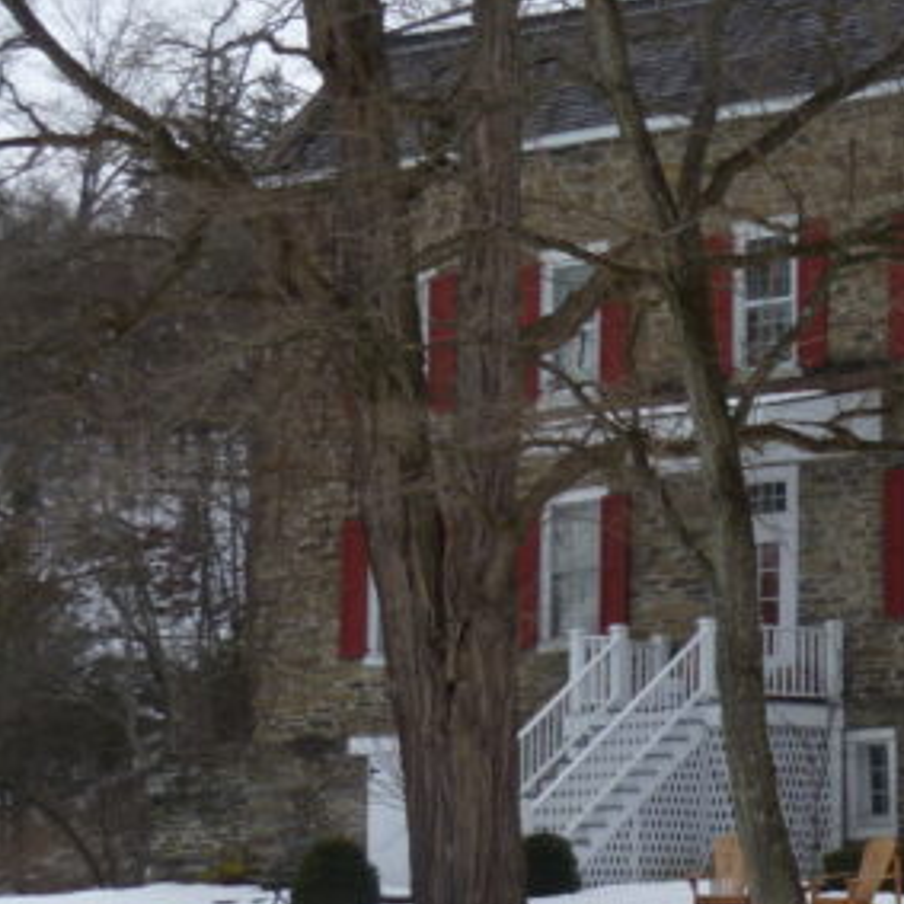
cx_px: 1172
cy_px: 444
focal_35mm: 182
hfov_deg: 9.4
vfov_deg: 9.6
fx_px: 5377
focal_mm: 13.6
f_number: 4.9
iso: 80
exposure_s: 1/125
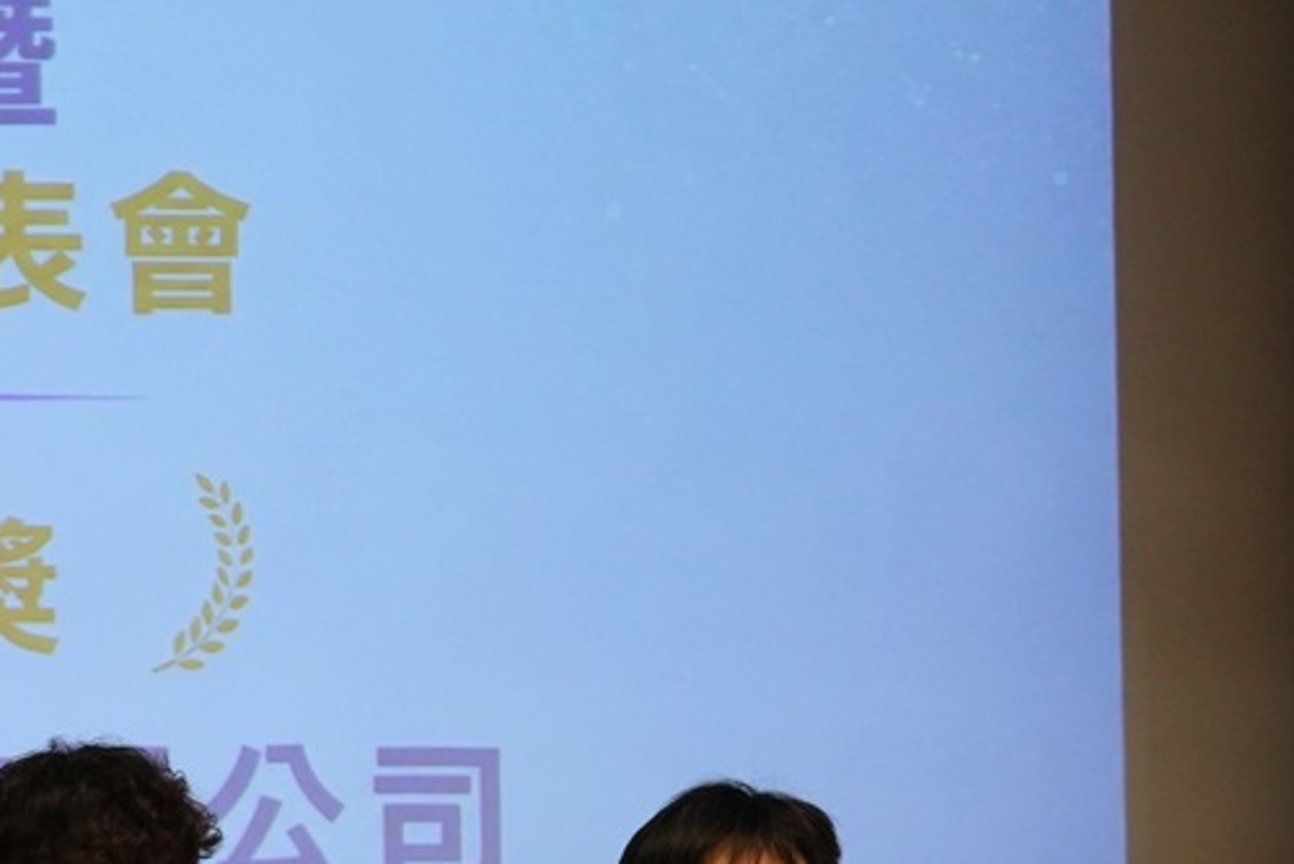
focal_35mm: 142
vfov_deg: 9.5
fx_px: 5107
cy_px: 1174
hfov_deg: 13.6
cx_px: -670
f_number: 3.5
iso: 2500
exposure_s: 1/200
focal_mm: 37
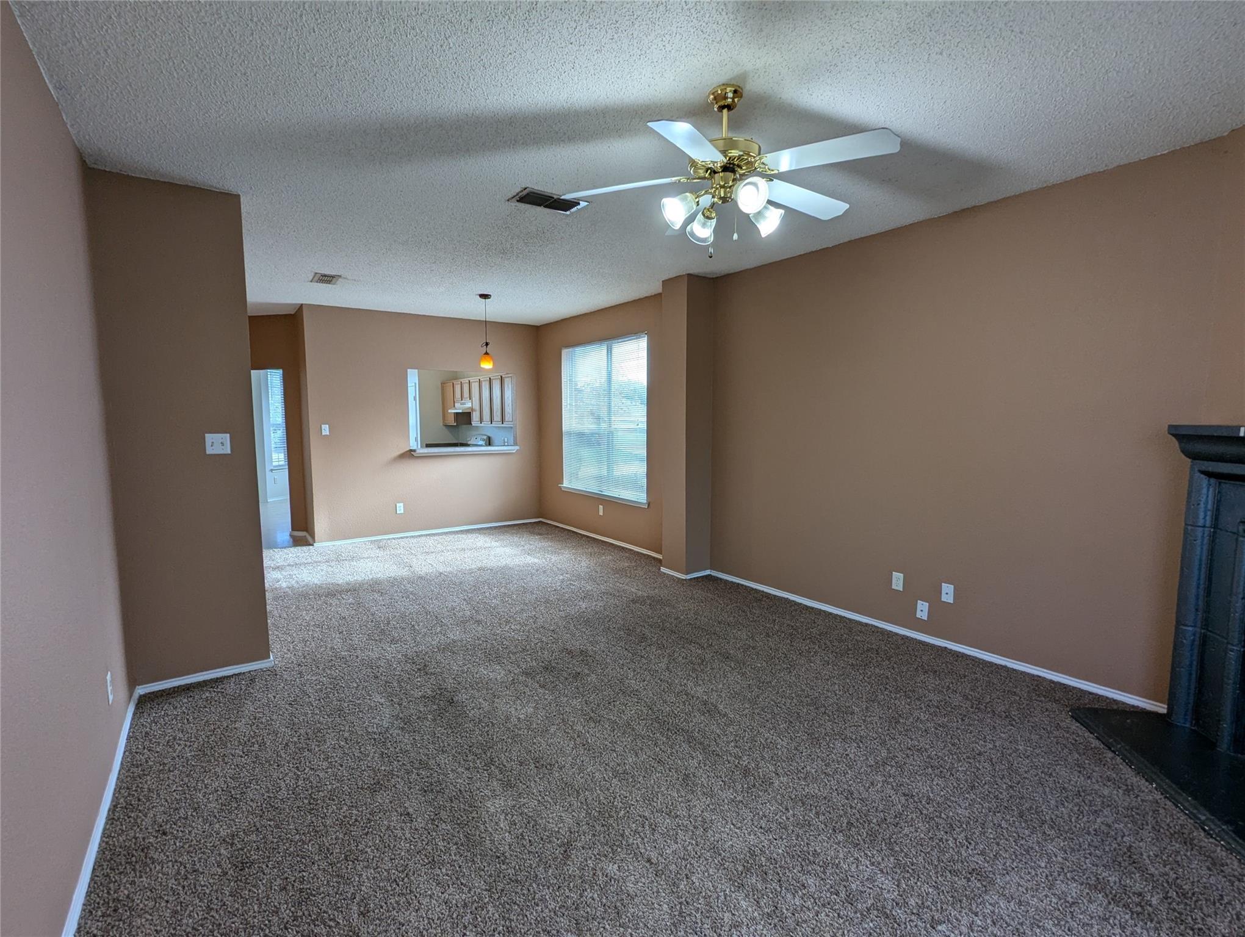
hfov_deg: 94.4
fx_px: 576
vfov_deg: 78.2
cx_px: 622
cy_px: 468
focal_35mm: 16
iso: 76
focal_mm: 2.35
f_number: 2.2
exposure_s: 1/152
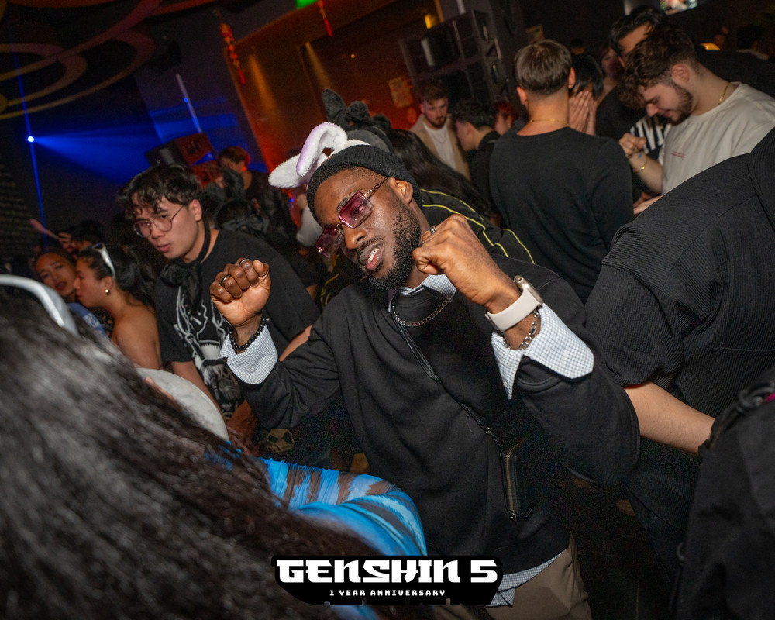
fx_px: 464
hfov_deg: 79.7
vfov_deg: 67.4
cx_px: 369
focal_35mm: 20
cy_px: 284
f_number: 2.8
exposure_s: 1/125
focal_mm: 16
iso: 1250
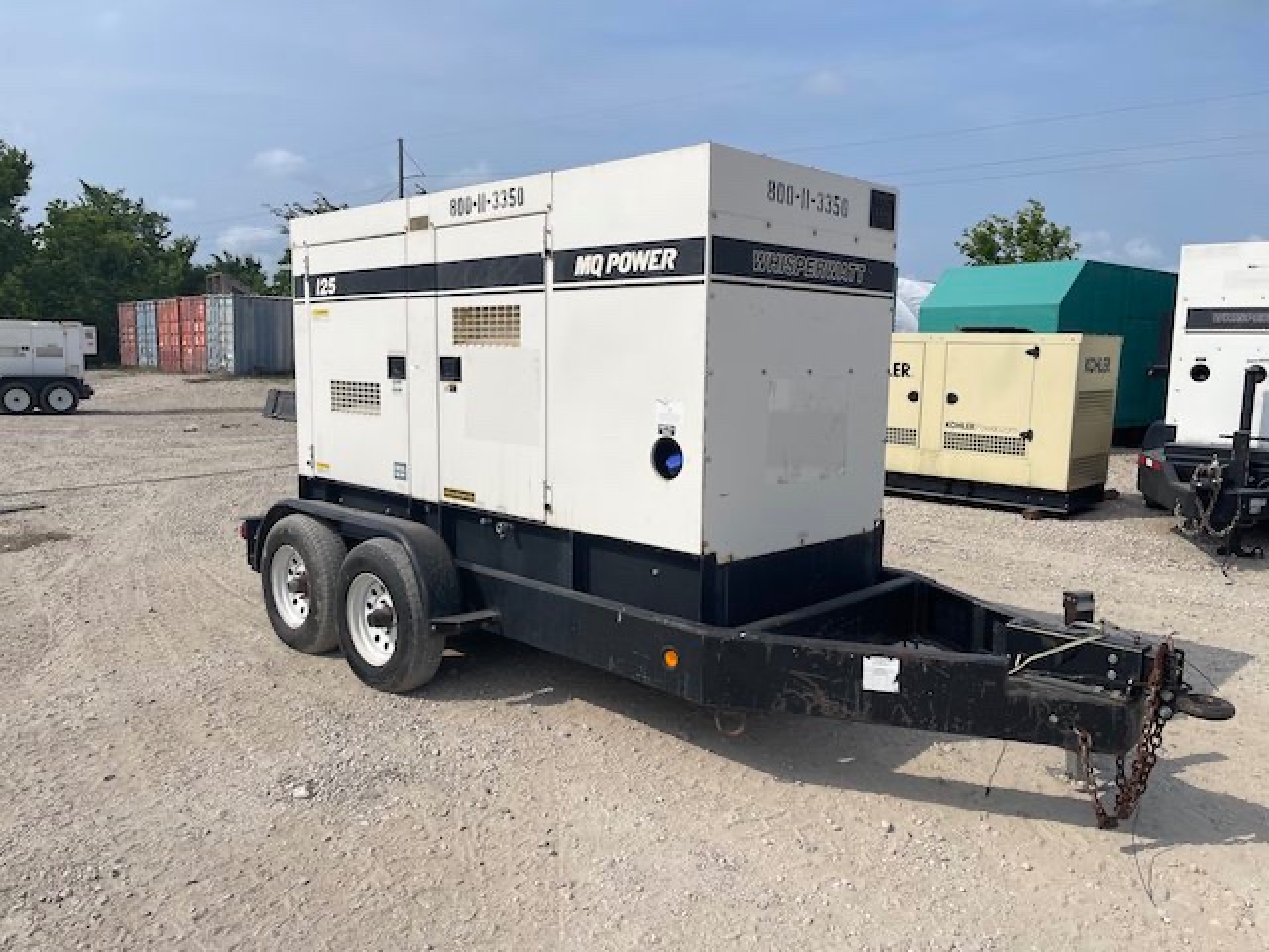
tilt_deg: -6.1
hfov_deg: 69.4
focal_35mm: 25
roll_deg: -0.1
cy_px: 476
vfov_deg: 54.9
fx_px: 916
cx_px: 634
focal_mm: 5.1
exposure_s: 1/7937
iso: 32
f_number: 1.6
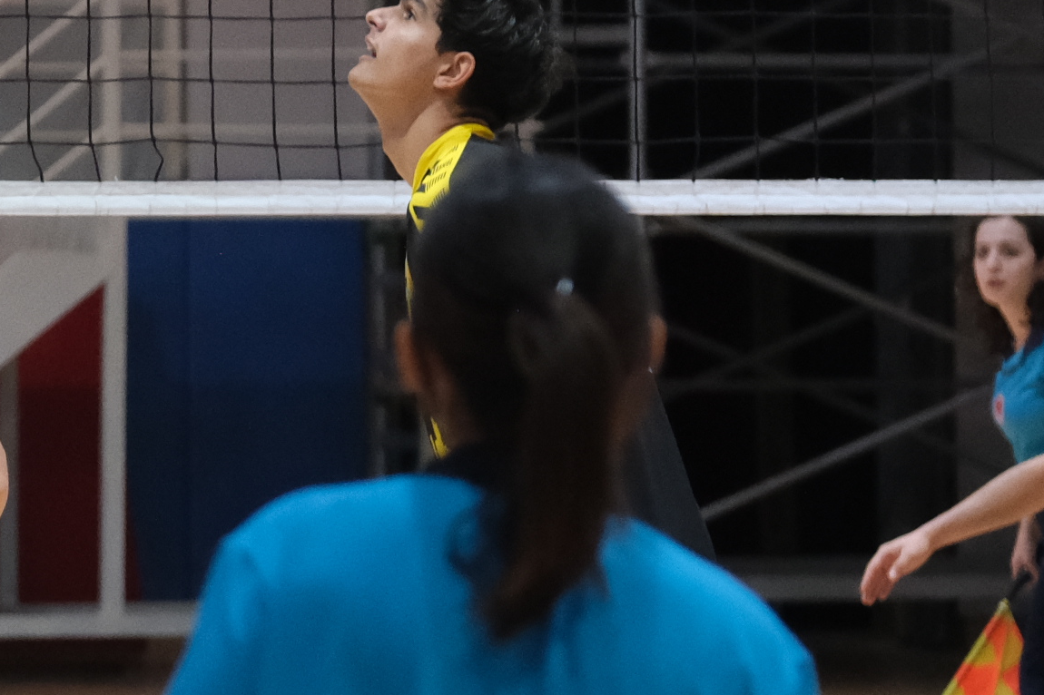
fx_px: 14031
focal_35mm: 484
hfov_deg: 4.2
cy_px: -98
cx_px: -861
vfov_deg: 2.8
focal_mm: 83.8
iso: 3200
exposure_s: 1/800
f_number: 3.6
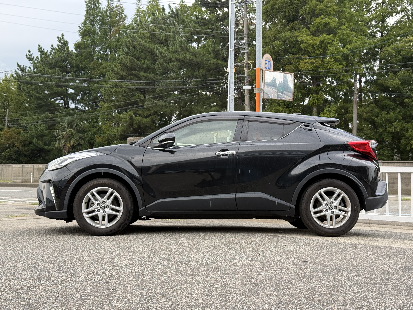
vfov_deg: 30.3
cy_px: 155
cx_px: 206
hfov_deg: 39.7
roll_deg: +0.1
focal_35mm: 48
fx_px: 573
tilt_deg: +3.1
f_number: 1.78
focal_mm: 6.76
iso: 80
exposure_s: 1/506
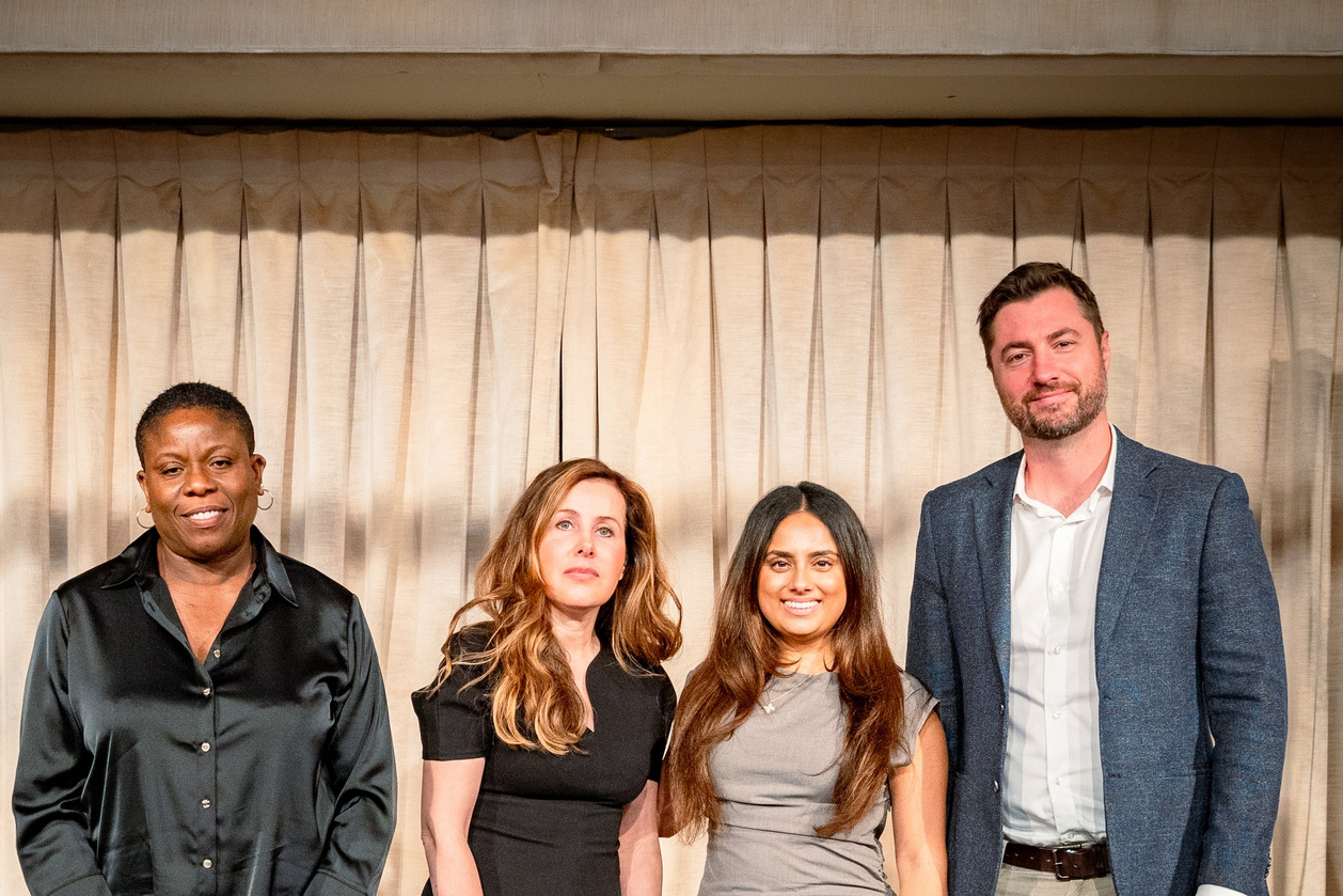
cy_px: 802
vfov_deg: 17.7
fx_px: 2835
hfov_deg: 26.6
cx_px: 525
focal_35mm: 76
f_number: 4
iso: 1600
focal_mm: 32.5
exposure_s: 1/125
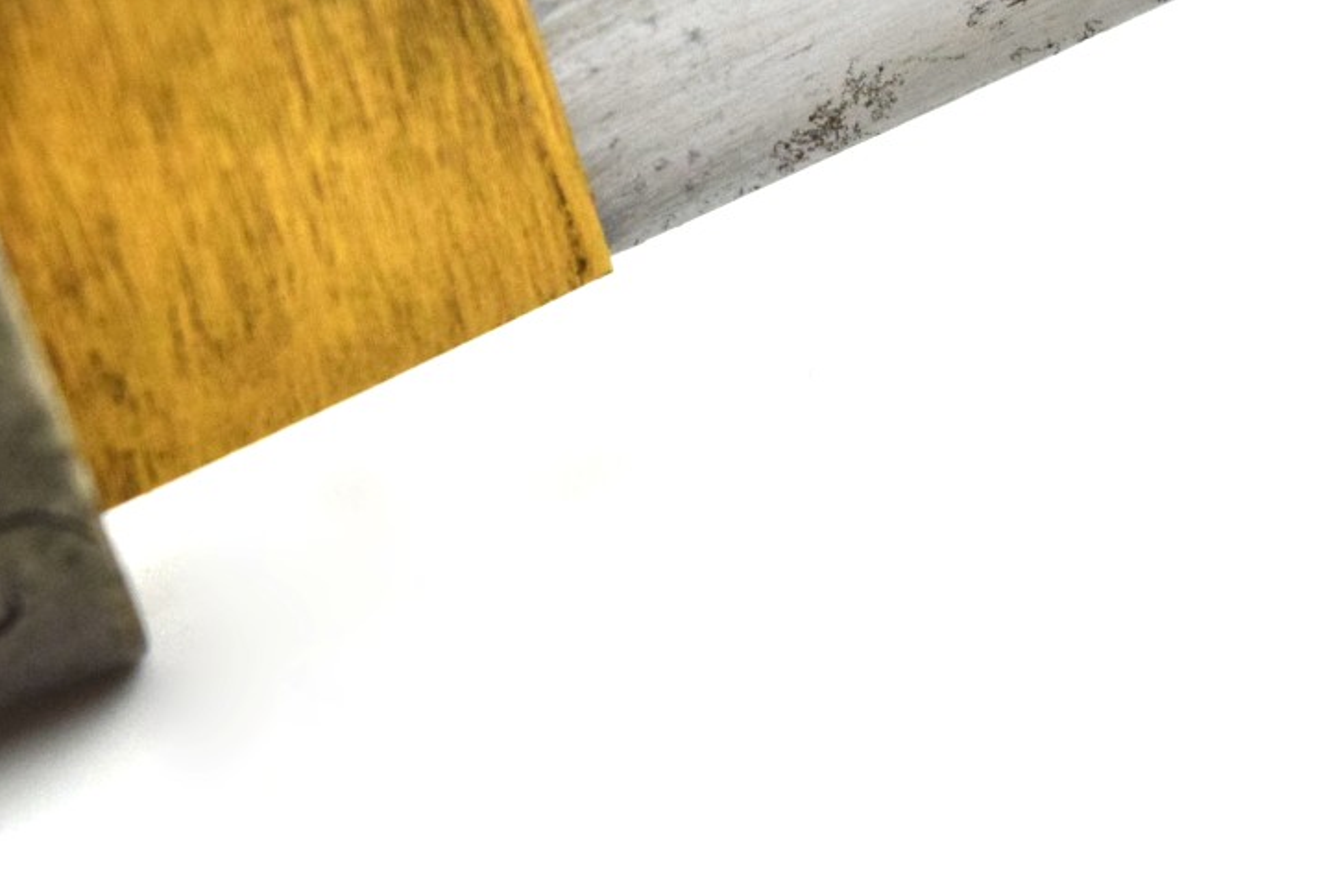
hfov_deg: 12.1
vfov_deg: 8.0
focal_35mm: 170
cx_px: 624
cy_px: -24
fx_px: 6337
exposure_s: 1/4000
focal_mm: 55
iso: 1600
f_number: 5.6
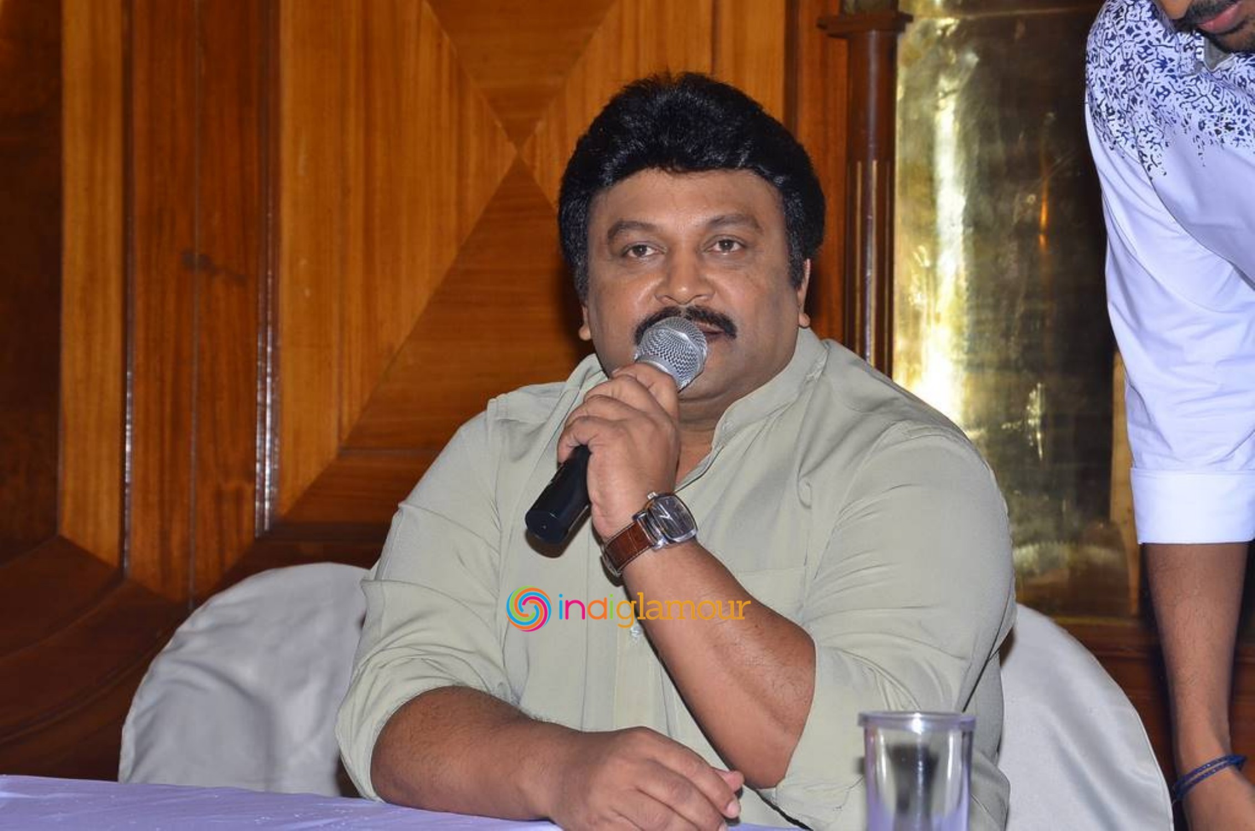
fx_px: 3914
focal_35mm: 112
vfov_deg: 12.1
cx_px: 628
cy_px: 416
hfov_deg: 18.2
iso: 800
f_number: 10
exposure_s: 1/125
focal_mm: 75
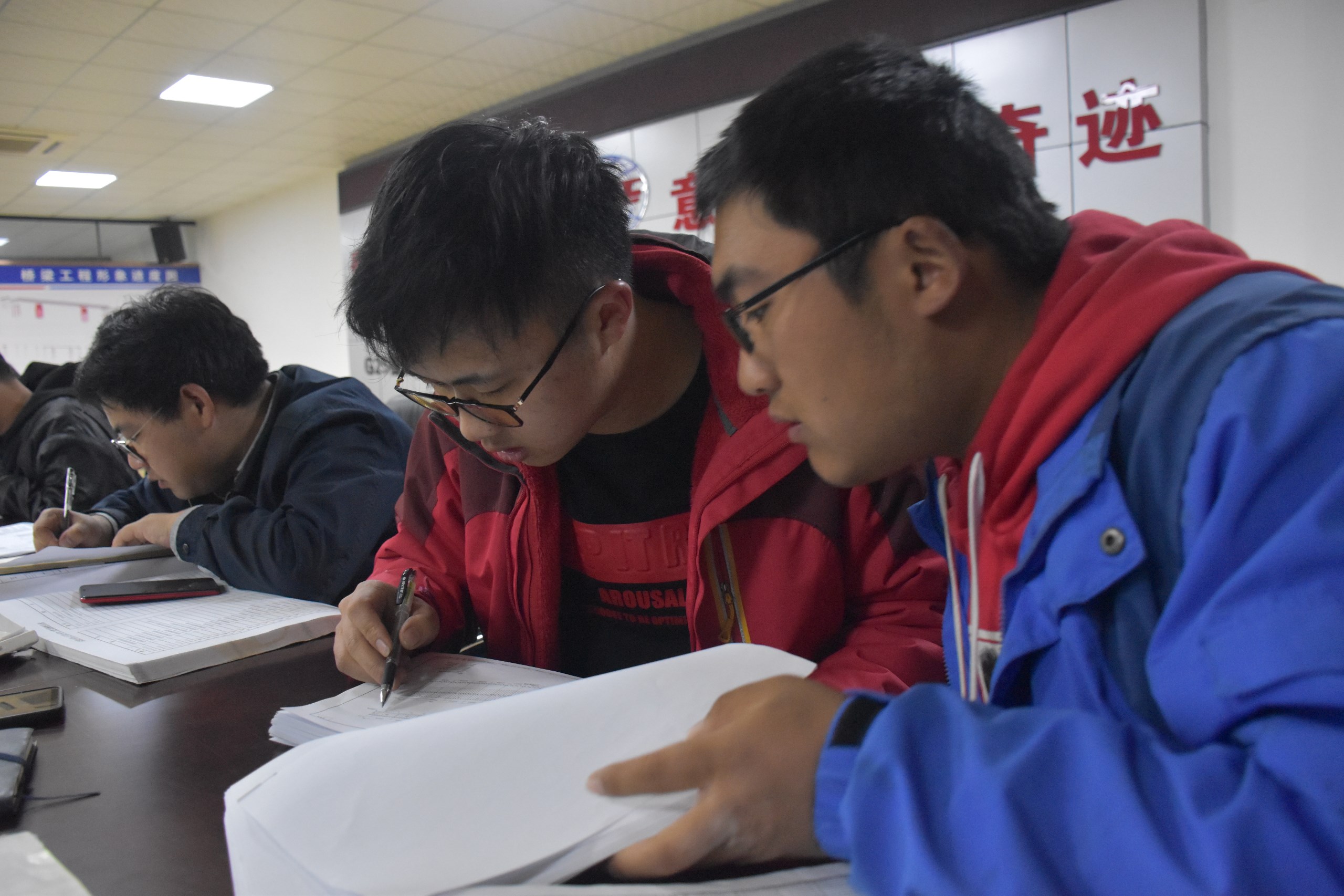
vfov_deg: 47.9
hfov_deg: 67.4
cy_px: 448
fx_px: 1008
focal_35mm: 27
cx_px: 672
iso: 3200
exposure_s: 1/60
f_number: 3.5
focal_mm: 18
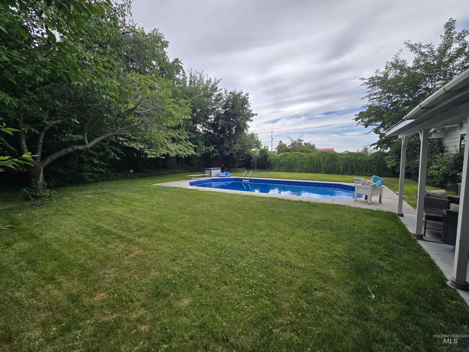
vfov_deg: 89.9
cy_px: 176
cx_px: 234
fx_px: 176
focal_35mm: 13
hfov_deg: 106.2
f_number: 2.2
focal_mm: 2.2
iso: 50
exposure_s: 1/1563
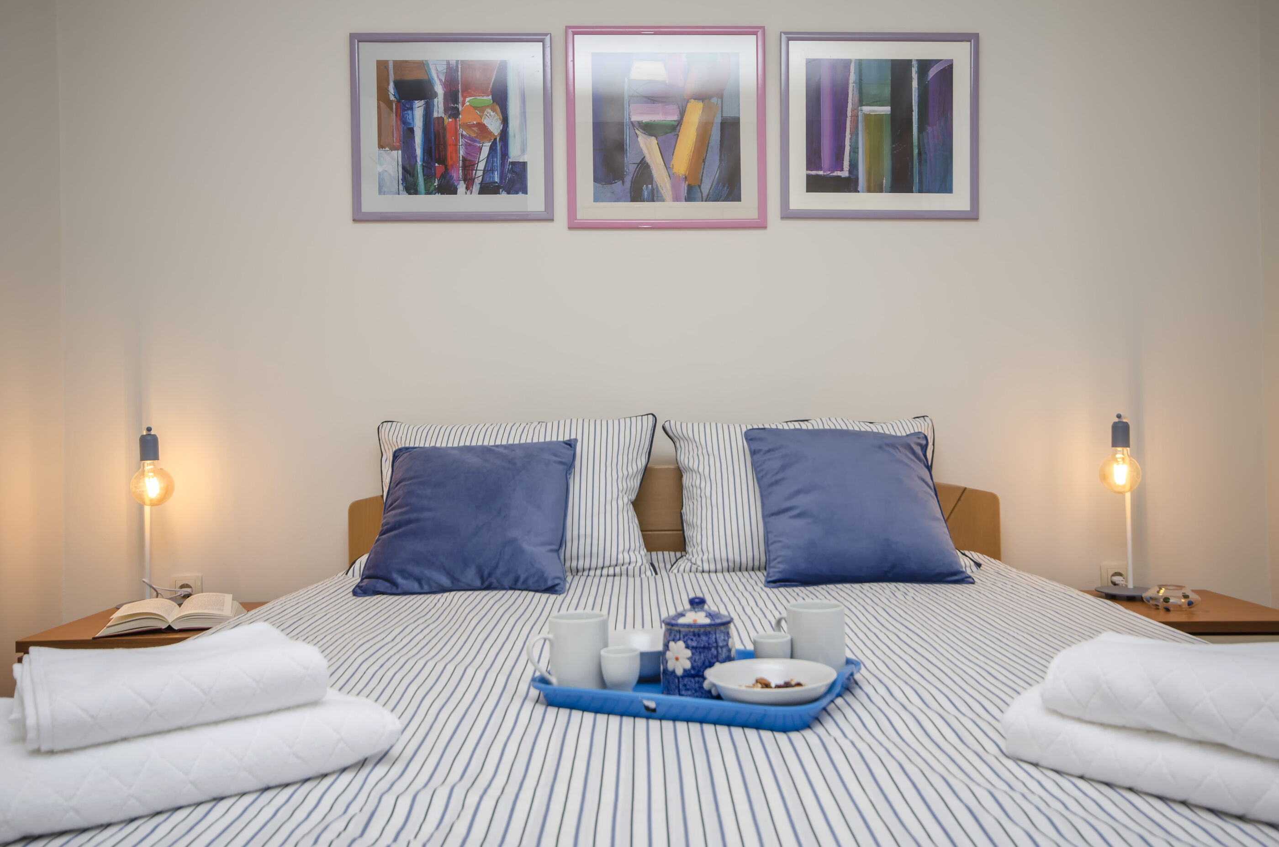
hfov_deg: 62.0
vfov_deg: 43.4
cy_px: 424
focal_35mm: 30
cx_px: 640
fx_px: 1064
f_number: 7.1
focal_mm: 20
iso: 100
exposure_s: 1/40
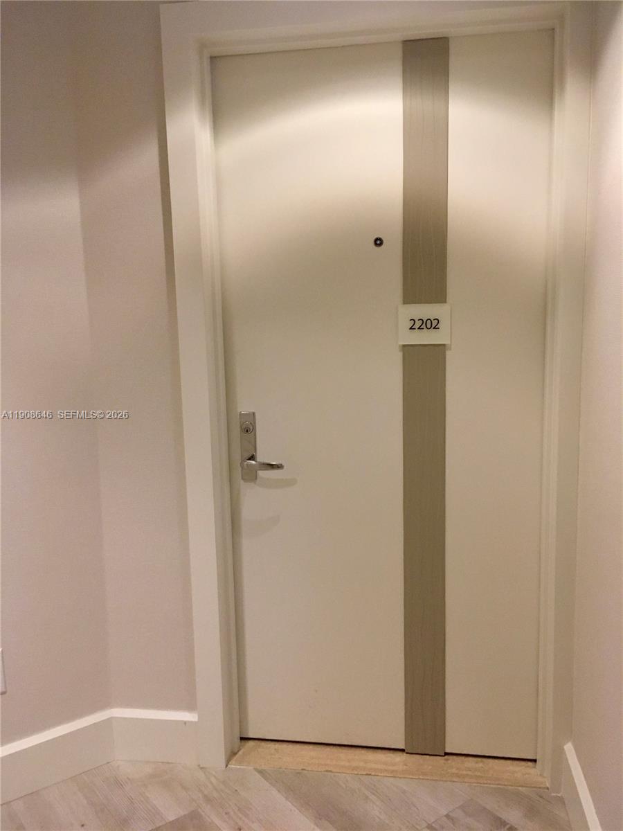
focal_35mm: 29
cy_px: 416
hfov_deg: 48.2
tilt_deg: -6.4
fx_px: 696
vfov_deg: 61.7
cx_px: 312
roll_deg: +2.3
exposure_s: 1/30
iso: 125
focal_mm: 4.15
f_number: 2.2
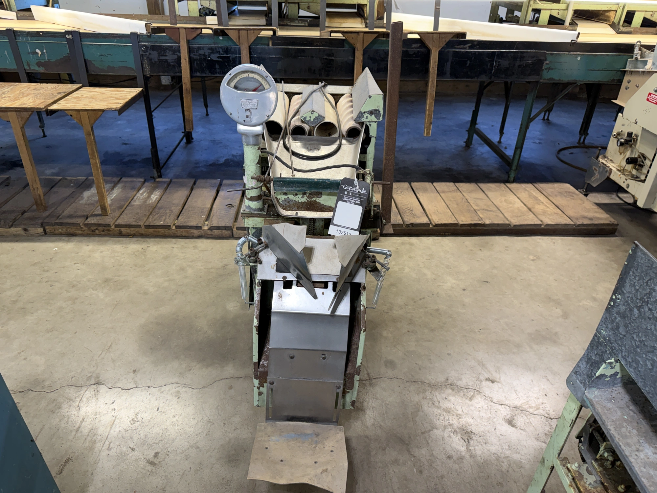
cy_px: 246
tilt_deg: -28.4
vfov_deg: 56.8
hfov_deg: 71.6
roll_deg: -1.8
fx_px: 456
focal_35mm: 24
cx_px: 328
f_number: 1.78
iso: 160
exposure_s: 1/120
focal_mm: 6.76
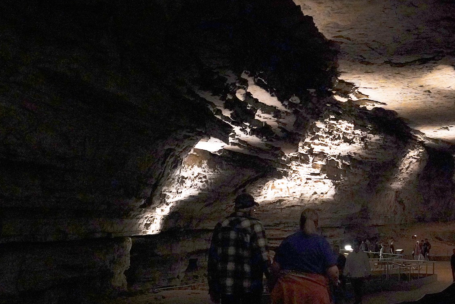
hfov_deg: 34.6
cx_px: 314
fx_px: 720
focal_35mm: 57
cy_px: 203
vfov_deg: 23.7
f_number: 5.6
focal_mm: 32
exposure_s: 1/60
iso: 12800
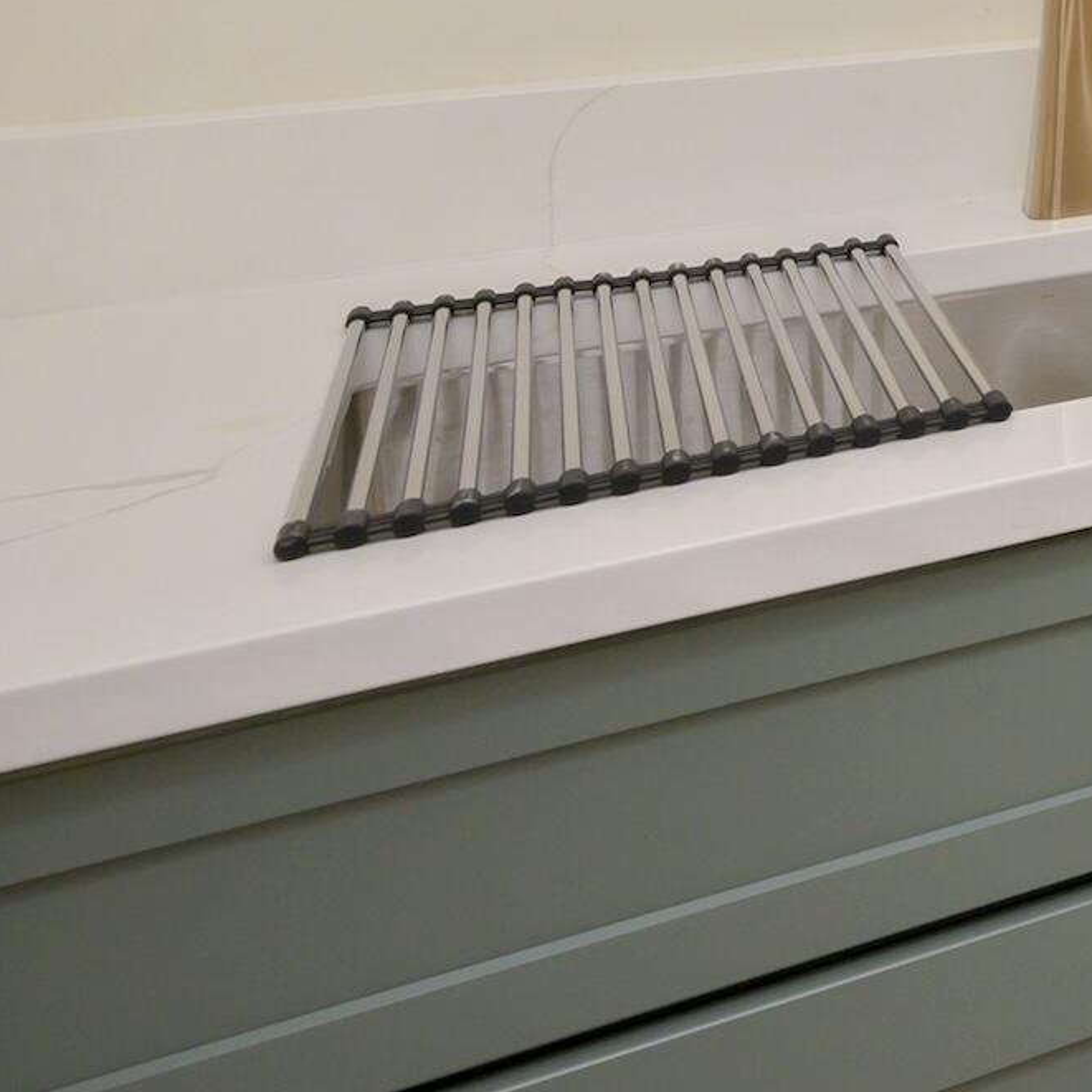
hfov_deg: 18.8
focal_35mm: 54
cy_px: -180
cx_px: 2210
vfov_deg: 28.1
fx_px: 1927
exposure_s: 1/60
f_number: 9
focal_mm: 14
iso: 400
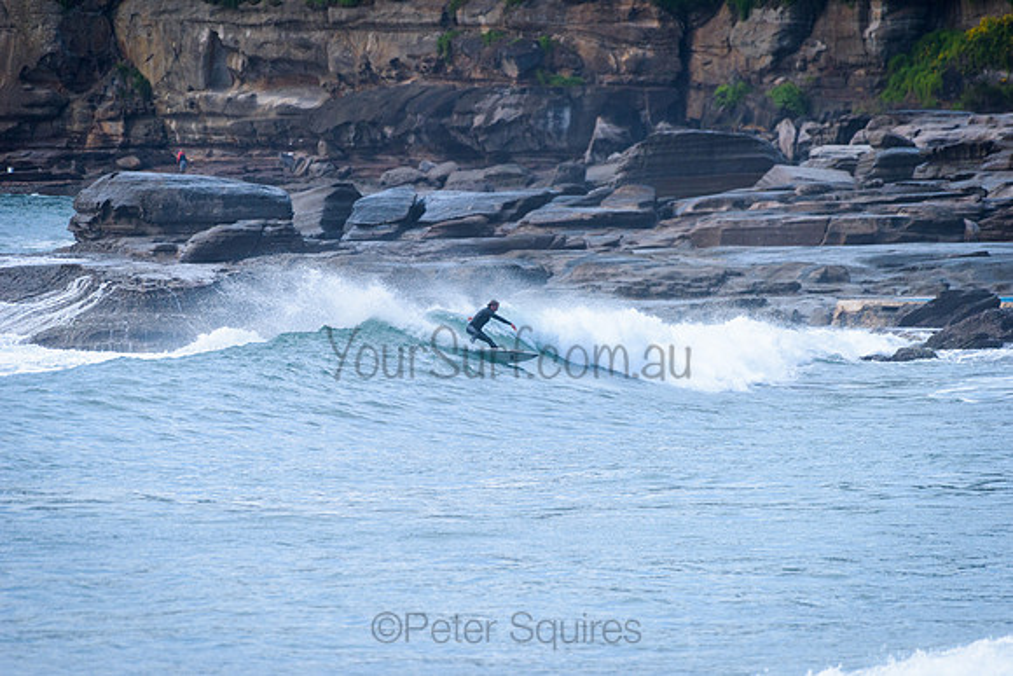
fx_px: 14151
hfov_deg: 4.1
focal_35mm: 503
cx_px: 506
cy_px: 338
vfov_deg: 2.7
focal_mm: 500
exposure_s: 1/1000
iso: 450
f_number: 5.6
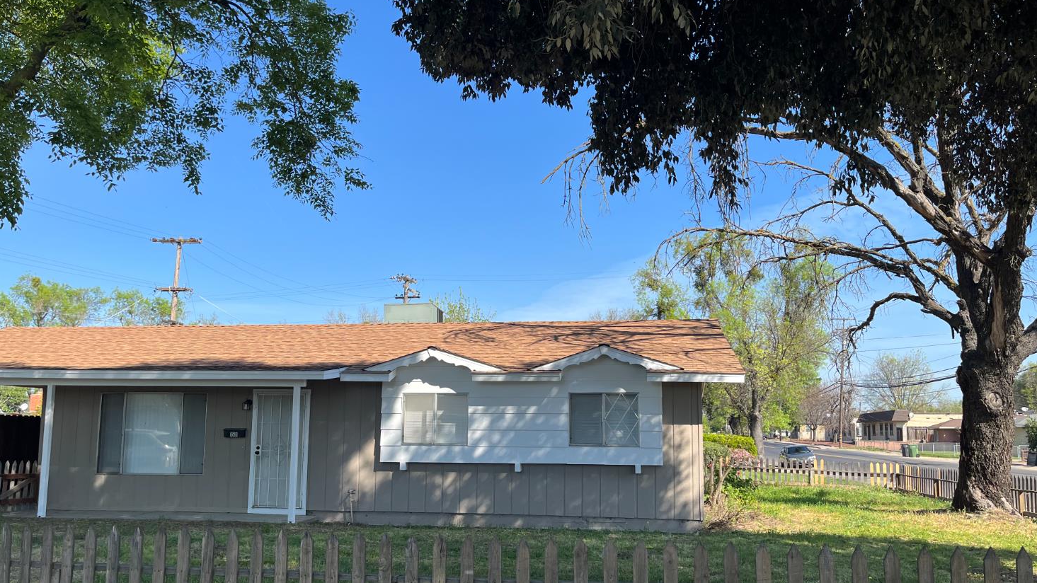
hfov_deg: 66.1
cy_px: 344
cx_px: 507
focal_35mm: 29
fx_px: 797
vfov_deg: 40.0
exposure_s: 1/2268
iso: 50
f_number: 1.6
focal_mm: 5.1
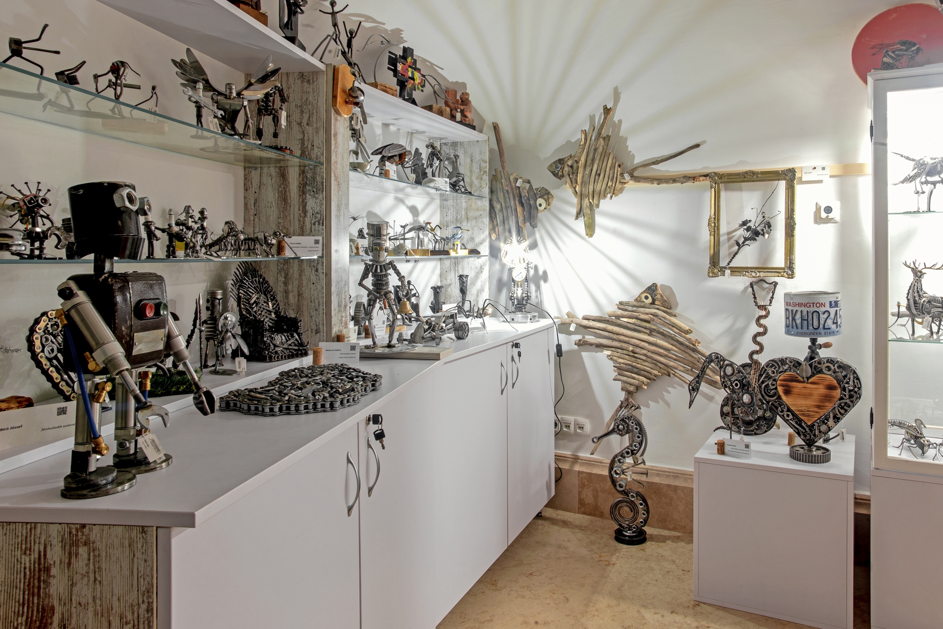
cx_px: 530
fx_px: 629
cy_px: 254
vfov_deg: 52.8
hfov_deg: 73.4
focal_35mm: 24
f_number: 20
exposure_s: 8
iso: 50
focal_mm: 20
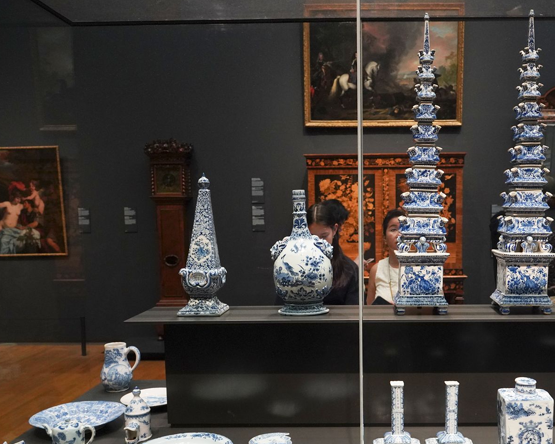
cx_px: 357
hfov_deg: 47.4
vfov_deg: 39.0
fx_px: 624
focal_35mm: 38
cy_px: 271
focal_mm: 24
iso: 3200
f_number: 5.6
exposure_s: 1/80
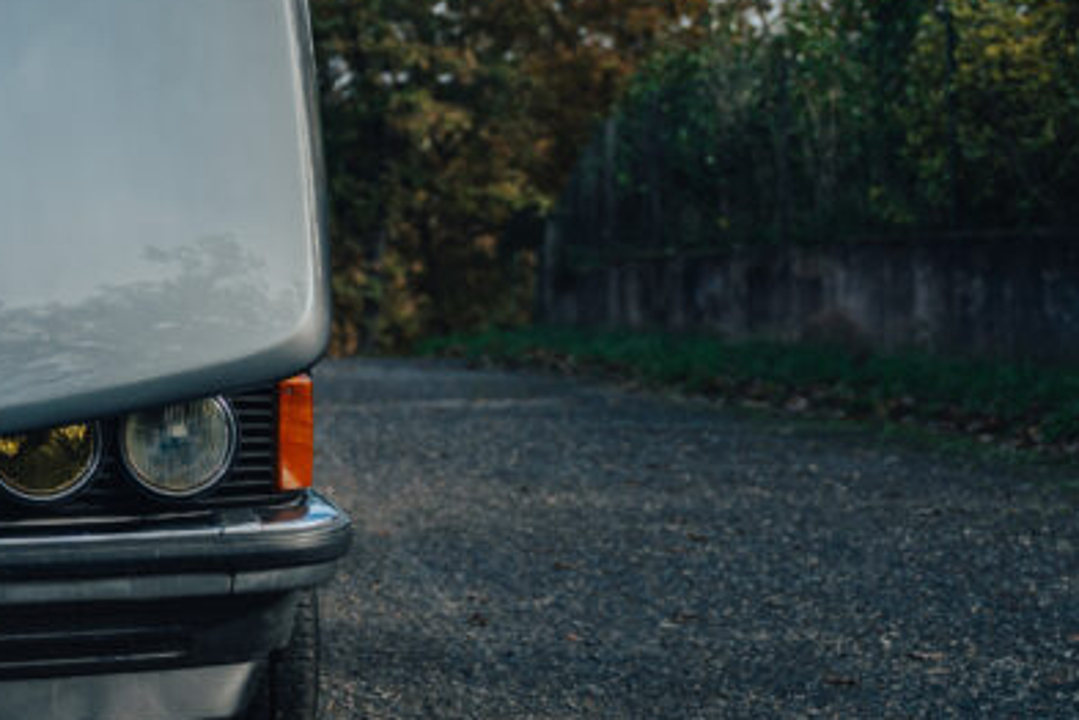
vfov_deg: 15.5
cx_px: -302
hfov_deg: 21.1
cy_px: 150
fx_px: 2632
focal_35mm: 88
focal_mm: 33.7
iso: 80
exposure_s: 1/250
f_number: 2.8
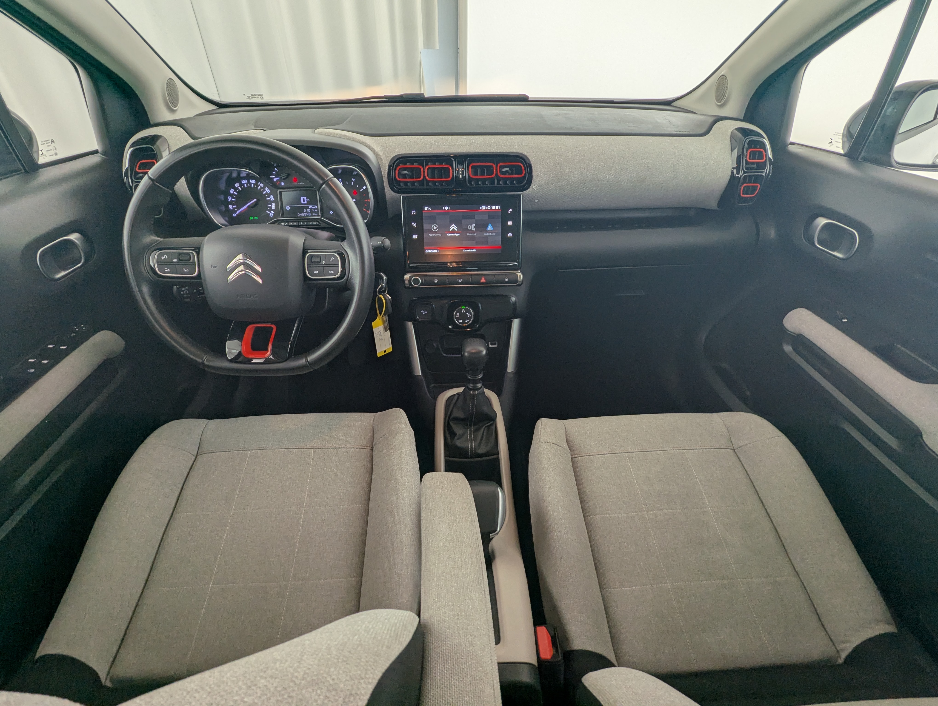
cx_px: 469
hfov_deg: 94.4
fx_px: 434
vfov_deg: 78.2
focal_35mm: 16
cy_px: 353
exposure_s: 1/81.5
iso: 63
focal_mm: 2.35
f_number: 2.2
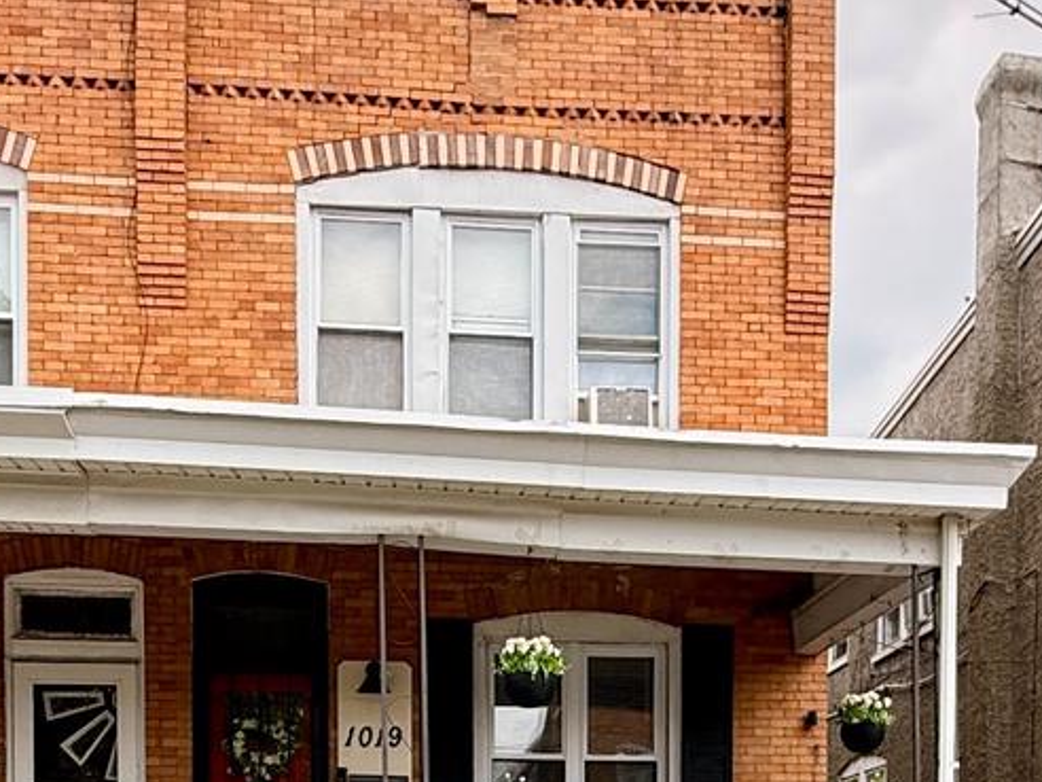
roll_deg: -0.9
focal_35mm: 41
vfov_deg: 33.4
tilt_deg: +6.8
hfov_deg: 45.8
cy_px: 699
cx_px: 515
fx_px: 1234
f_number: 2.2
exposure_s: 1/888
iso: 50
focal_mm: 2.22
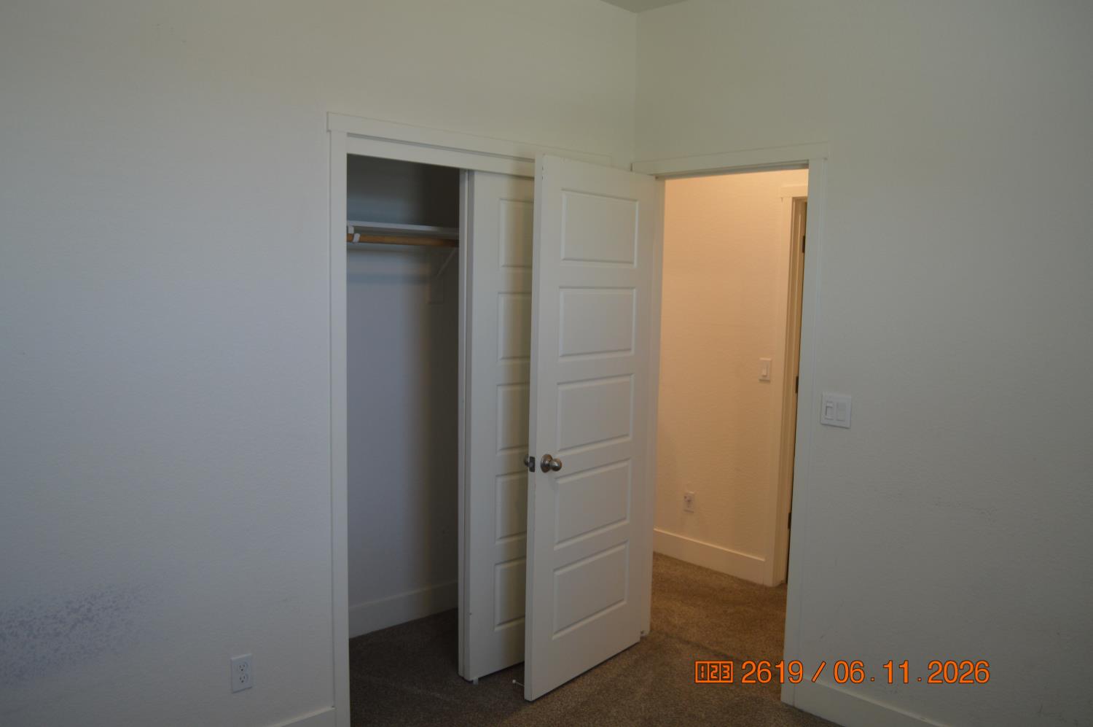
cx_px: 546
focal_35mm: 27
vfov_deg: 47.8
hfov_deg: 67.4
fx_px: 819
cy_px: 364
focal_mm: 18
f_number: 3.5
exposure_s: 1/50
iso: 400
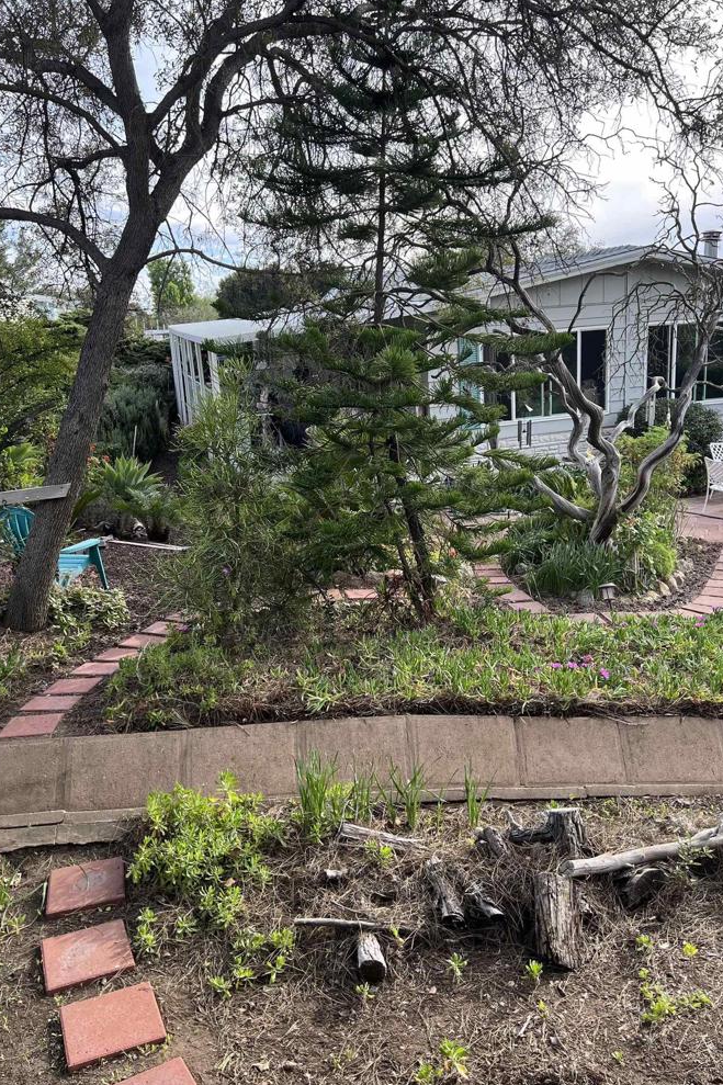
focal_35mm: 28
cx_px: 394
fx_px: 844
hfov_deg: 46.3
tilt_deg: -14.9
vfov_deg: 65.5
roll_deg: +3.4
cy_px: 527
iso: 50
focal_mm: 5.7
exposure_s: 1/526
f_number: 1.5
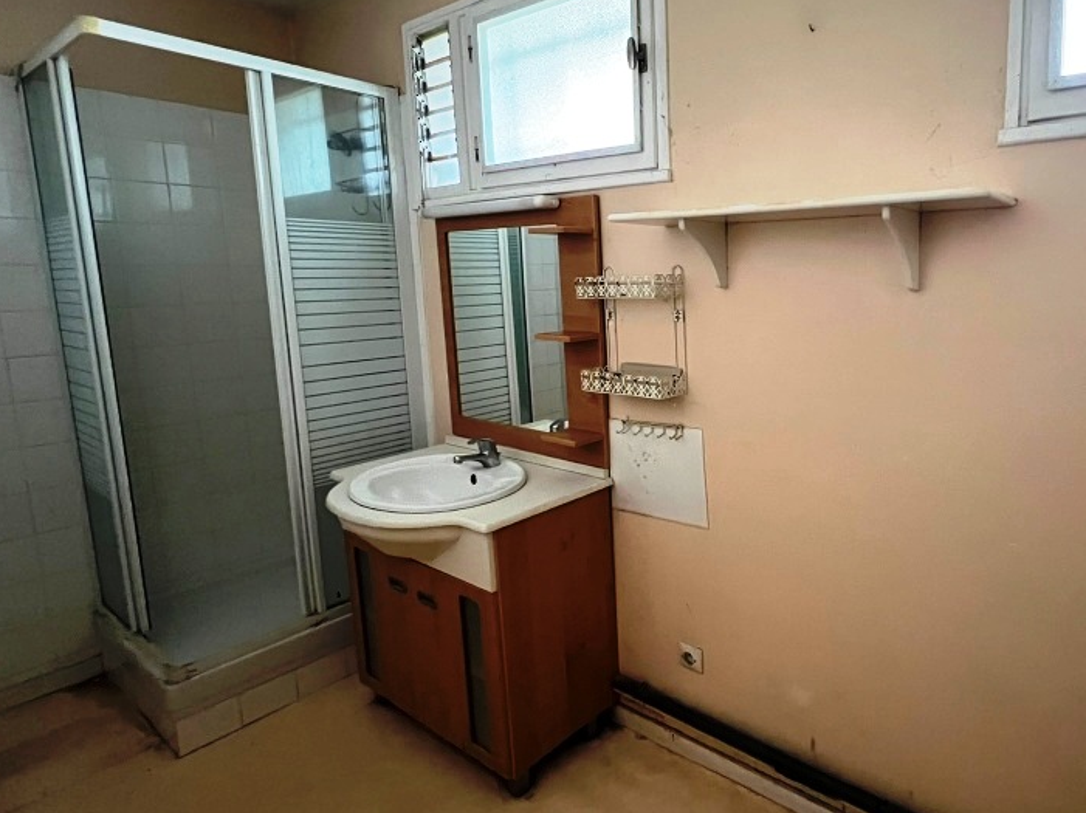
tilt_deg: -7.7
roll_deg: +0.5
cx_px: 776
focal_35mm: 19
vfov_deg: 68.4
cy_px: 358
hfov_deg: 80.0
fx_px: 596
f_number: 1.8
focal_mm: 1.57
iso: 1000
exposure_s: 1/49
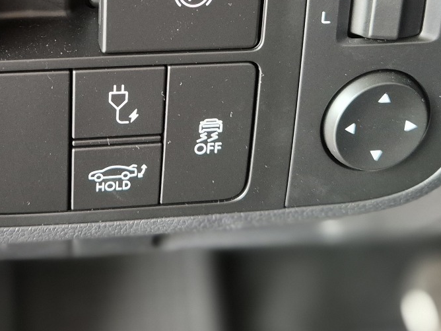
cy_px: -7
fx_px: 790
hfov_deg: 31.1
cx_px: 167
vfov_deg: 22.6
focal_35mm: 62
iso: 640
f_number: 1.8
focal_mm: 5.4
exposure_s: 1/100
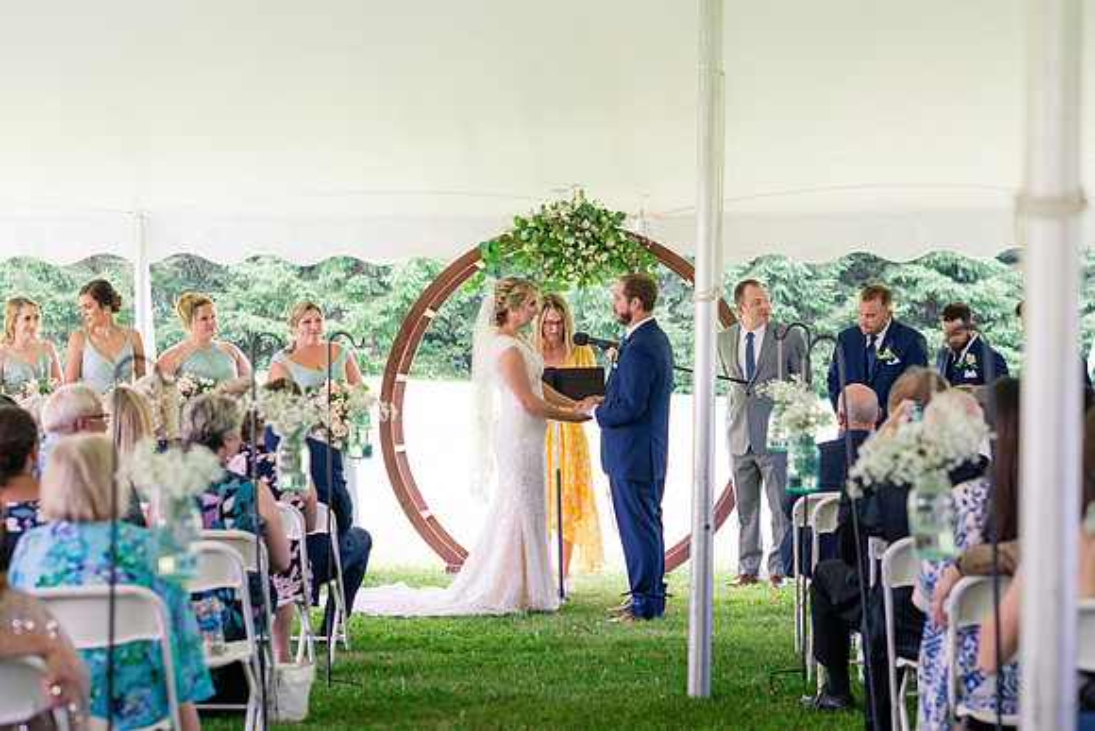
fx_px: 2652
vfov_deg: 15.7
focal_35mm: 87
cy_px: 366
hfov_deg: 23.3
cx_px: 540
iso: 500
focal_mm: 85
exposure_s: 1/250
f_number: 3.2
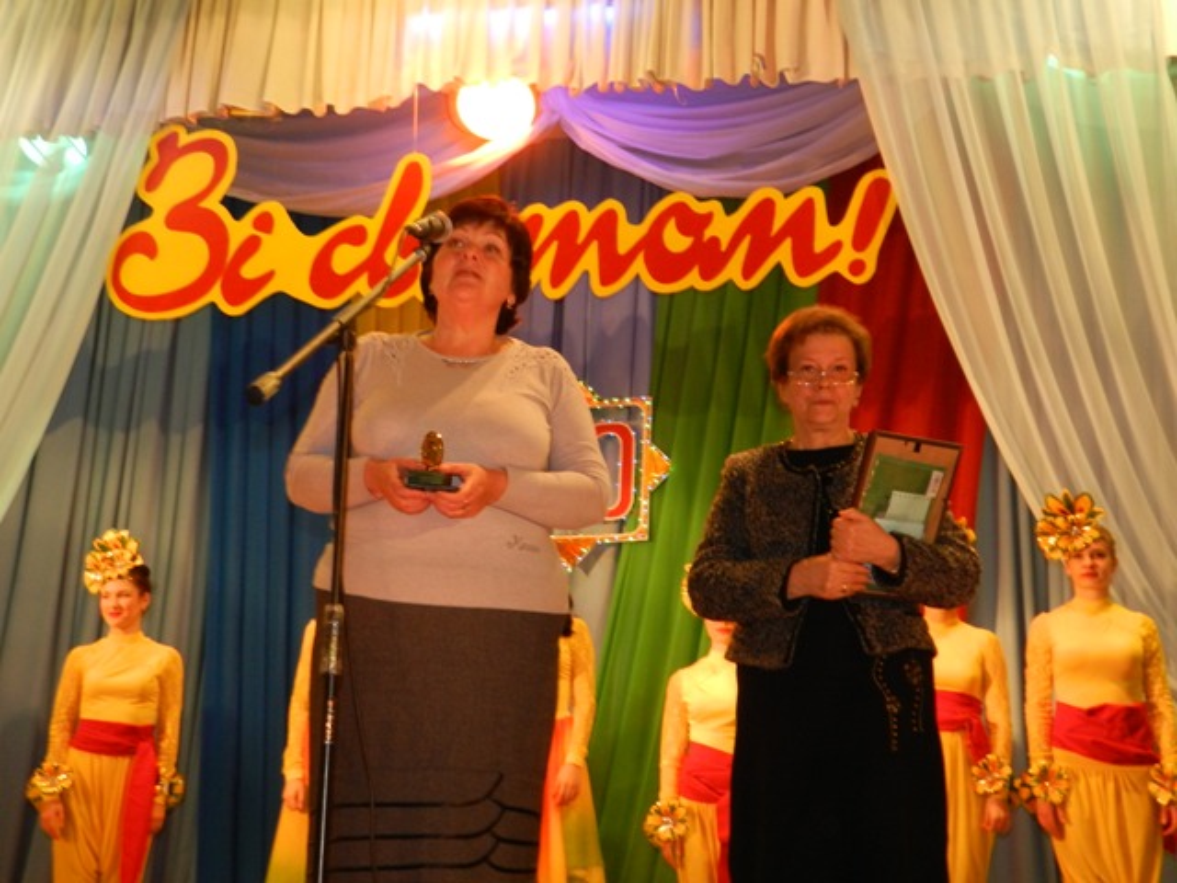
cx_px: 588
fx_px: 1564
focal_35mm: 46
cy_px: 442
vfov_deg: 31.5
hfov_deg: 41.2
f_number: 4.2
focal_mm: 8.1
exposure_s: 1/13
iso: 400
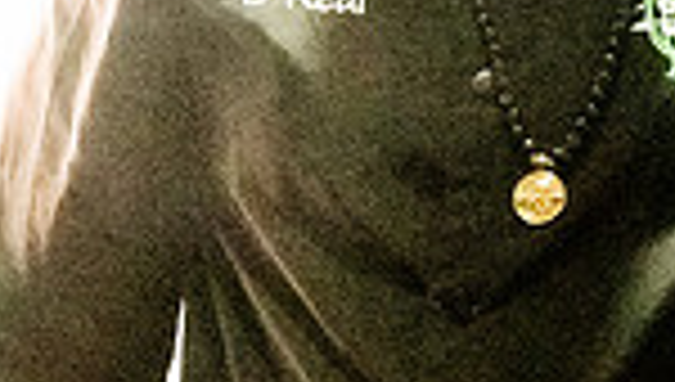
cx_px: 540
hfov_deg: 6.5
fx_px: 5899
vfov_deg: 3.7
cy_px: -27
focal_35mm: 329
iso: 6400
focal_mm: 70
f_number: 4
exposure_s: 1/400
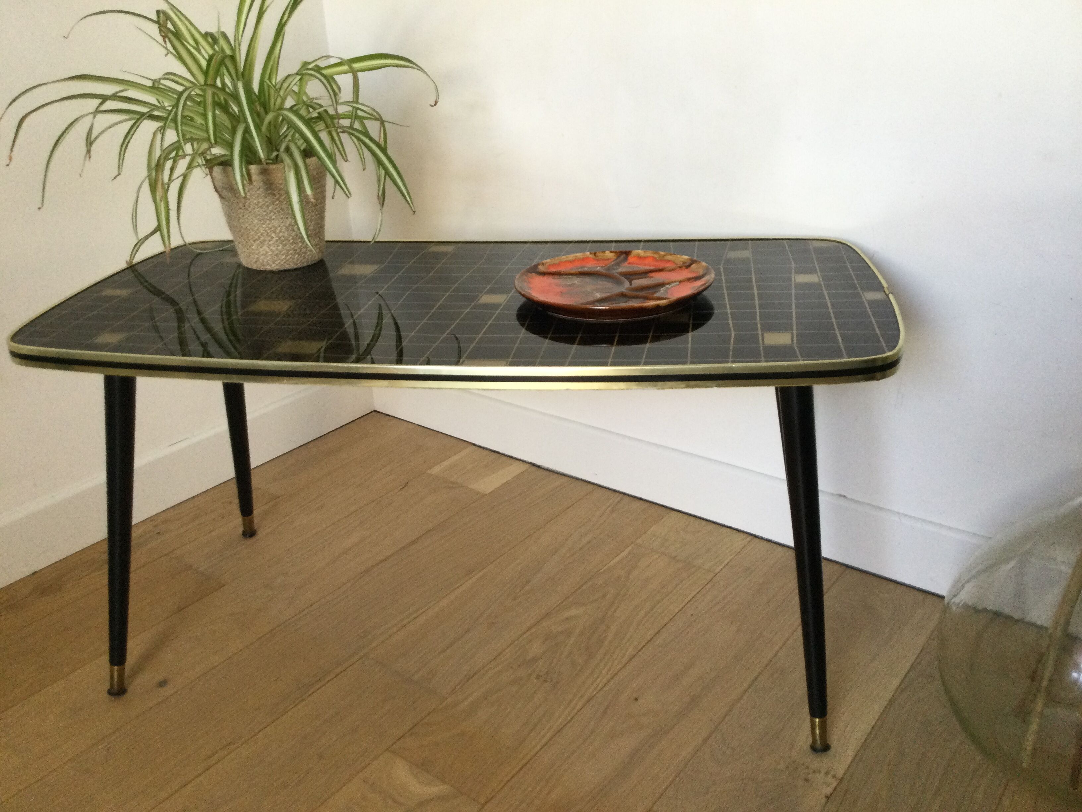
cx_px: 541
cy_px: 406
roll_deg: +1.7
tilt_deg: -23.9
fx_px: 969
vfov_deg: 45.4
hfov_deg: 58.4
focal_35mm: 31
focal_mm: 3.3
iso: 50
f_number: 2.4
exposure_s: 1/33
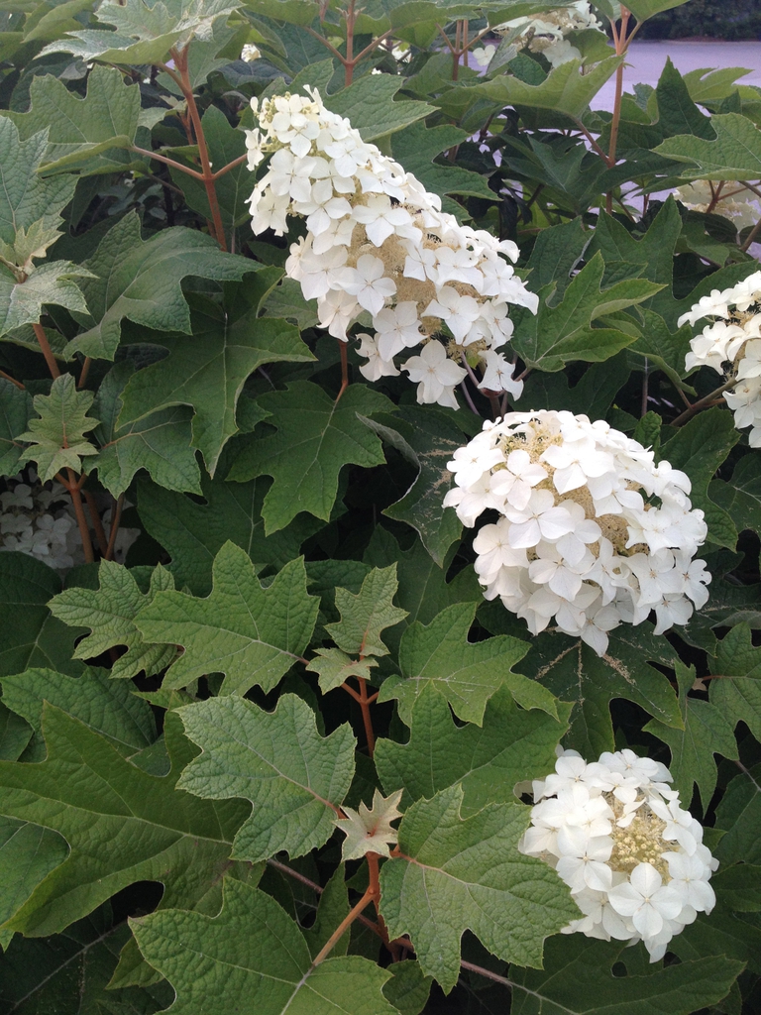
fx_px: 1026
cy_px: 508
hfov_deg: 40.7
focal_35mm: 35
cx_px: 380
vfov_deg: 52.6
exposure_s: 1/60
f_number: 2.4
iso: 64
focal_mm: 4.28
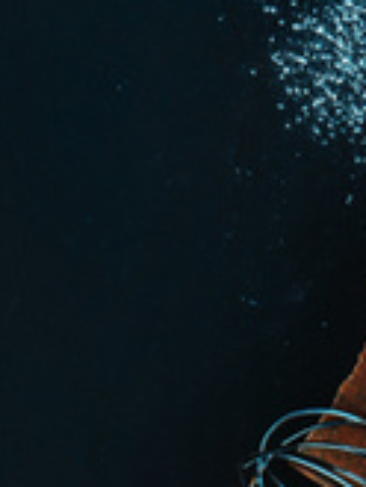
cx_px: 708
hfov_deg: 5.0
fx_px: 4111
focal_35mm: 292
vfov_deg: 6.5
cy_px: -584
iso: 125
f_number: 13
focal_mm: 50
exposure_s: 1/160
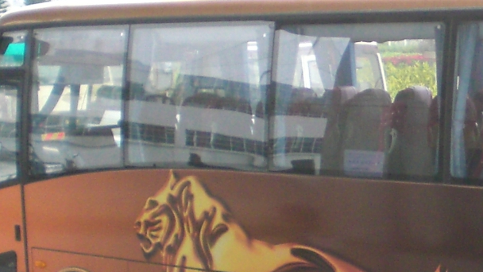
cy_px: 262
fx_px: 1396
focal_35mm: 109
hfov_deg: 18.8
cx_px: 551
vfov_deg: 11.0
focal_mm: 6.3
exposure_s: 1/60
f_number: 3.1
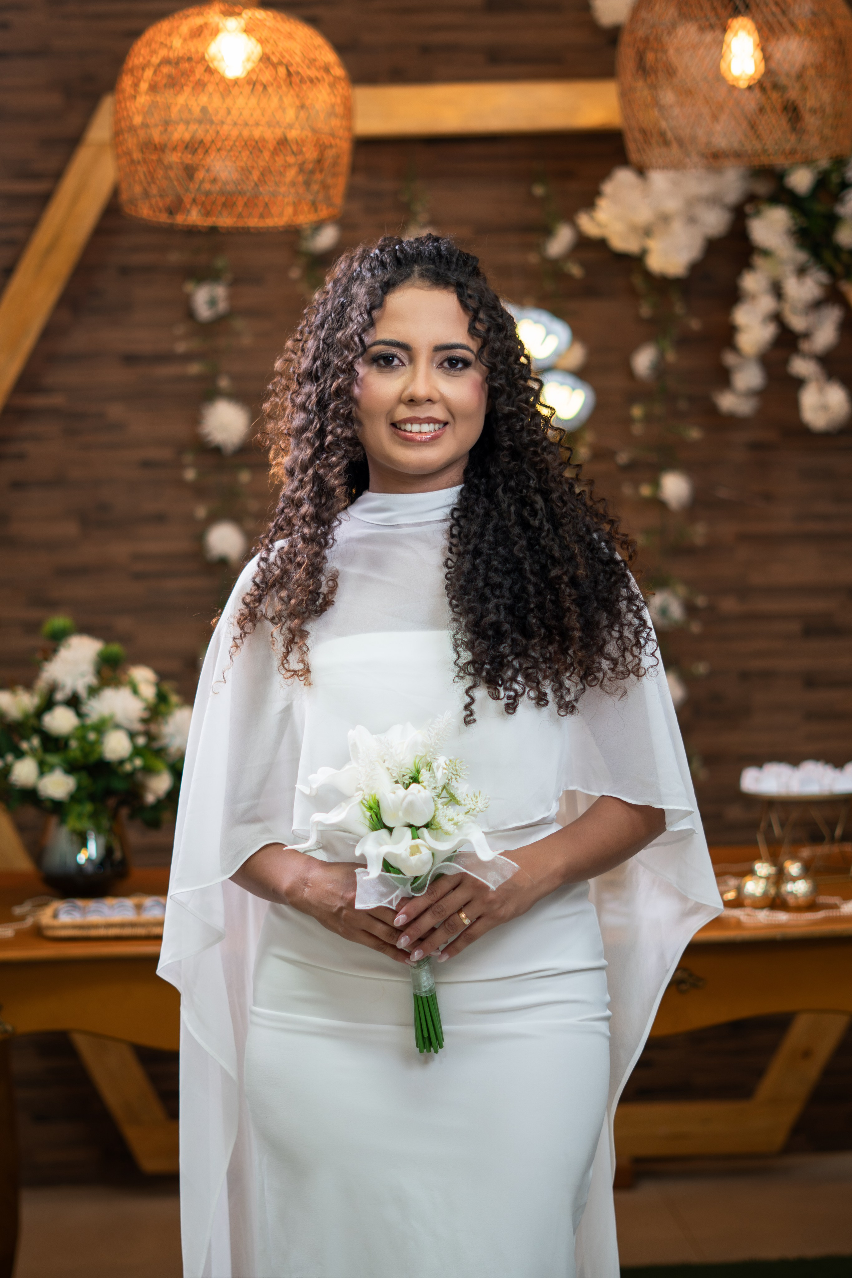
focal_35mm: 75
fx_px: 2662
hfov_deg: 18.2
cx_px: 426
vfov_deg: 27.0
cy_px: 639
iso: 320
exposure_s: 1/160
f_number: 1.8
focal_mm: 50
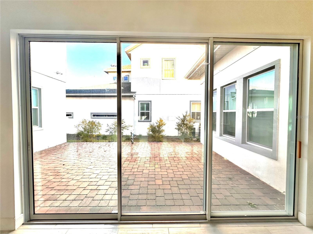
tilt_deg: -0.2
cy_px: 117
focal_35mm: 14
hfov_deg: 102.1
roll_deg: +0.7
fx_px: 127
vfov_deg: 85.6
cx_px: 156
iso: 40
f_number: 2.2
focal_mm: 2.22
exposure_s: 1/251
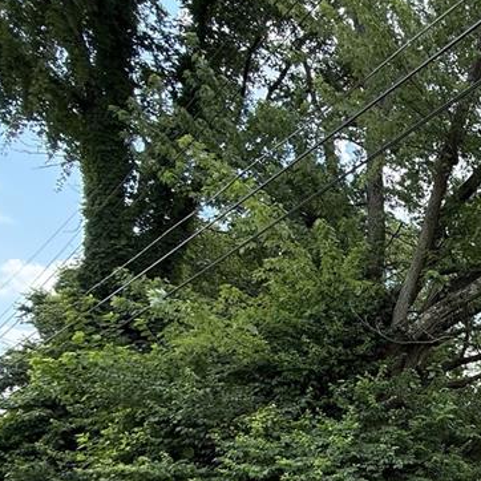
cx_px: 662
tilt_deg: +9.2
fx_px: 550
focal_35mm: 35
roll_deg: -0.6
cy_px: 450
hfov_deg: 32.1
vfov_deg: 42.5
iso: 64
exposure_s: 1/625
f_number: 2.2
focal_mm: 2.22
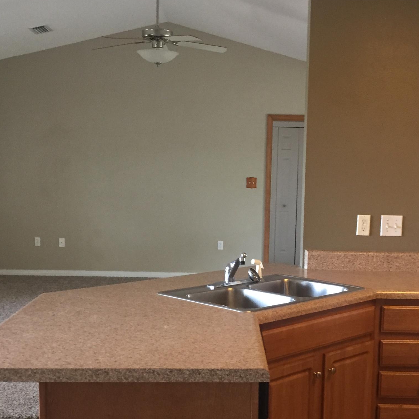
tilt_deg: -7.0
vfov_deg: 33.3
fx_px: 698
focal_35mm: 51
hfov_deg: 33.3
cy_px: 251
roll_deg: -2.2
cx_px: 242
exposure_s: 1/33
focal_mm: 4.15
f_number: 2.2
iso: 200
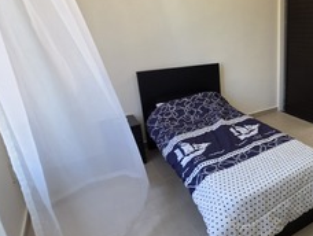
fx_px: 236
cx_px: 253
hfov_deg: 61.3
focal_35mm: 26
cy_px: 105
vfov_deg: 53.1
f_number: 1.9
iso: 80
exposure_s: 1/100
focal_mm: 2.2
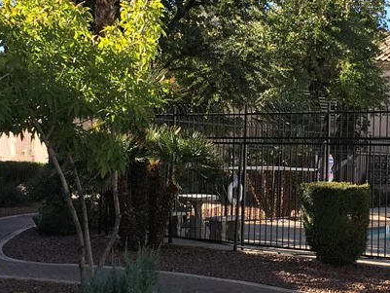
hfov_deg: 26.1
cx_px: 276
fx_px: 834
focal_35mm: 74
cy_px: 138
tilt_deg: +2.4
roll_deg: -1.1
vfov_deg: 19.9
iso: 25
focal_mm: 4.15
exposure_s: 1/534
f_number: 2.2
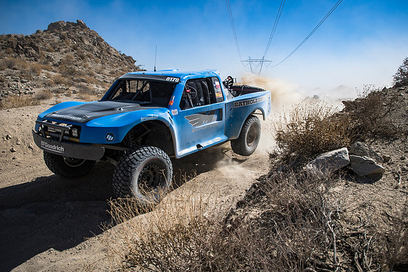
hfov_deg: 65.4
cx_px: 211
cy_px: 133
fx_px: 317
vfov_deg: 46.4
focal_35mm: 28
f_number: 4.5
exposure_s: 1/2000
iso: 100
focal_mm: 18
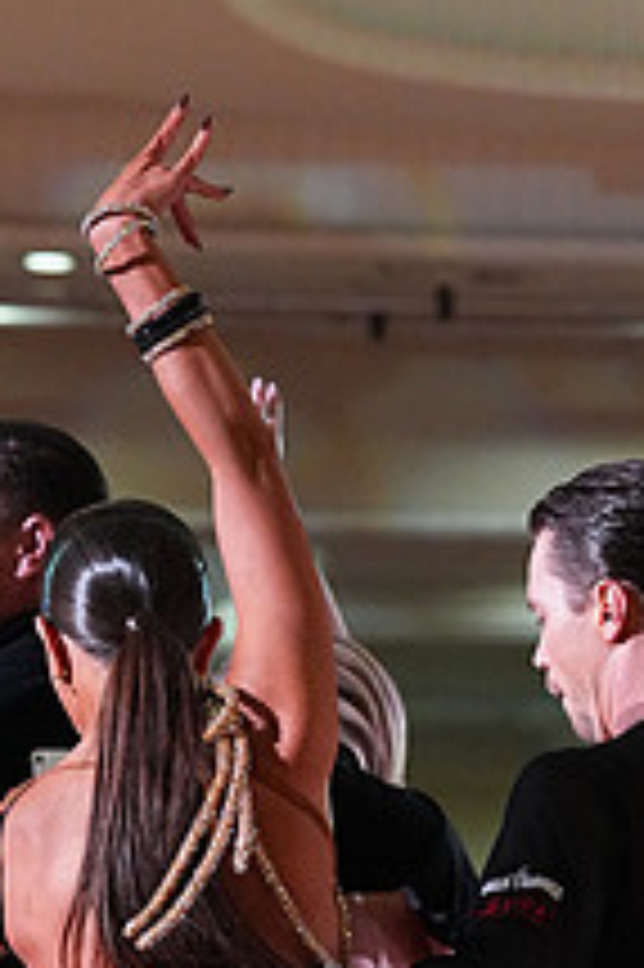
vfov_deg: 6.0
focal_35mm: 343
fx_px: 9218
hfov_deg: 4.0
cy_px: 1297
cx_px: 601
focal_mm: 127
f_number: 5
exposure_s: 1/400
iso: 8000
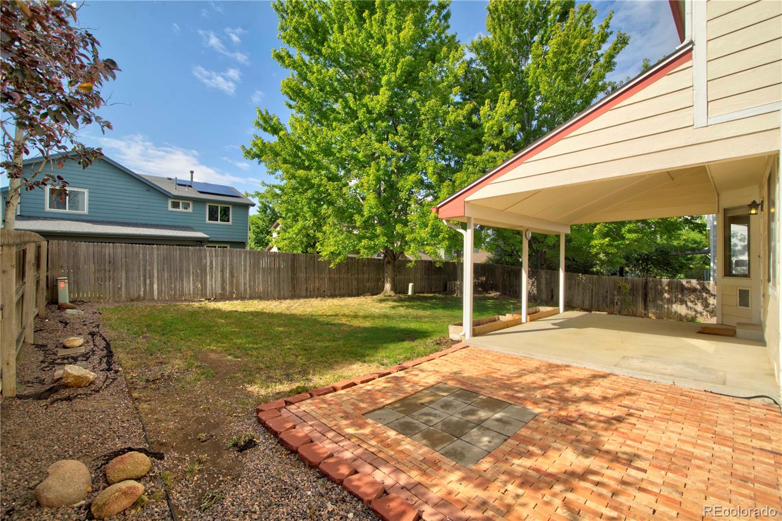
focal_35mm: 15
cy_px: 260
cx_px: 391
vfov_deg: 77.3
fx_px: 326
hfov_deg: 100.4
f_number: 10
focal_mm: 15
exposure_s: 1/125
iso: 100
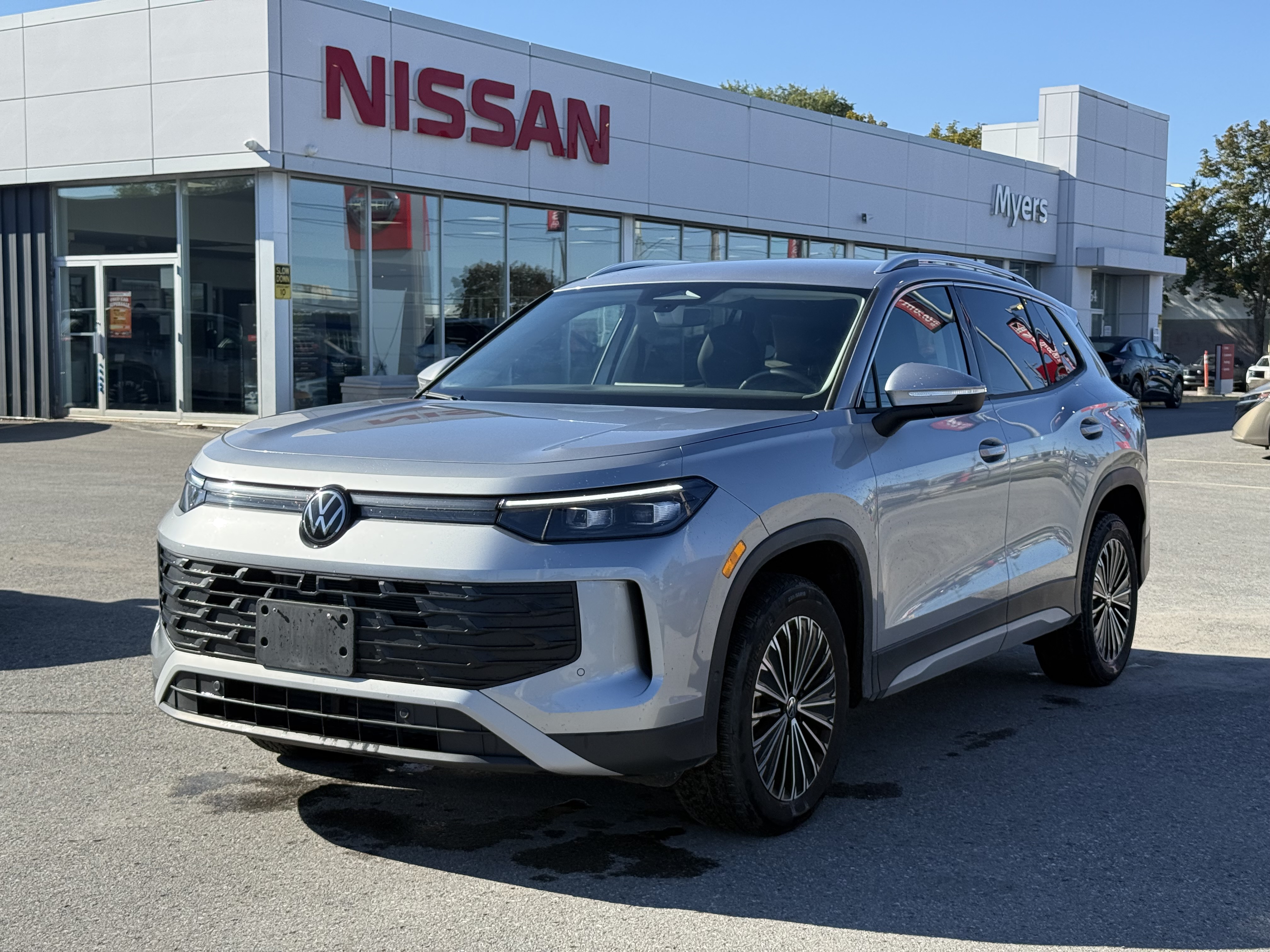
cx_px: 635
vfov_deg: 30.3
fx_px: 1761
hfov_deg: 39.7
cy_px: 476
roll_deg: -0.7
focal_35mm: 48
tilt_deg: -4.4
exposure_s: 1/3226
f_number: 1.78
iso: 80
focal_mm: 6.76
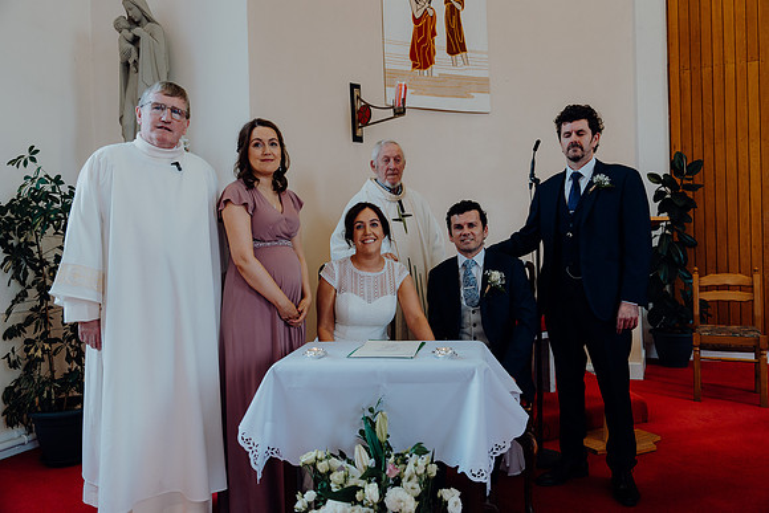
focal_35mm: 28
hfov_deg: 65.5
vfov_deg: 46.4
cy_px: 256
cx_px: 384
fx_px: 598
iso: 400
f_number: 2.8
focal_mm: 28
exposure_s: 1/200
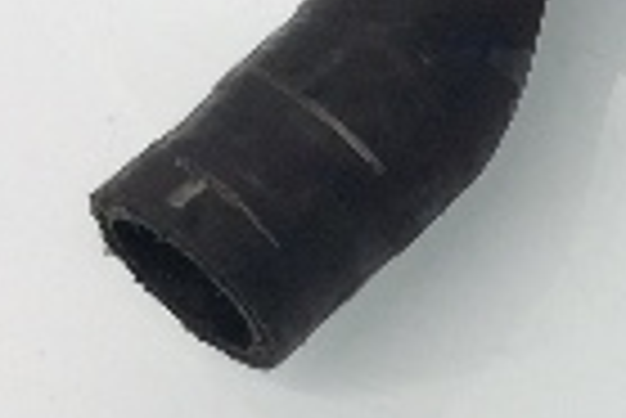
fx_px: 2663
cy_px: 175
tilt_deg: -60.7
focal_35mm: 153
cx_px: 1018
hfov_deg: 12.5
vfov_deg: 9.0
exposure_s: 1/60
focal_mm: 3.3
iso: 40
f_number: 2.4
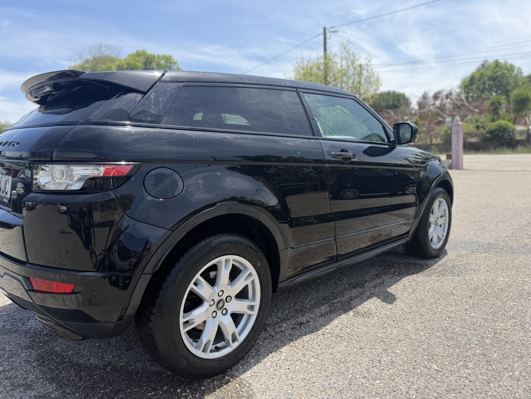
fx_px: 368
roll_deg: +2.9
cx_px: 266
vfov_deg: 56.8
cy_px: 200
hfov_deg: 71.6
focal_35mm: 24
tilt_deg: -6.4
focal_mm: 6.76
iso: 80
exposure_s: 1/2611
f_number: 1.78
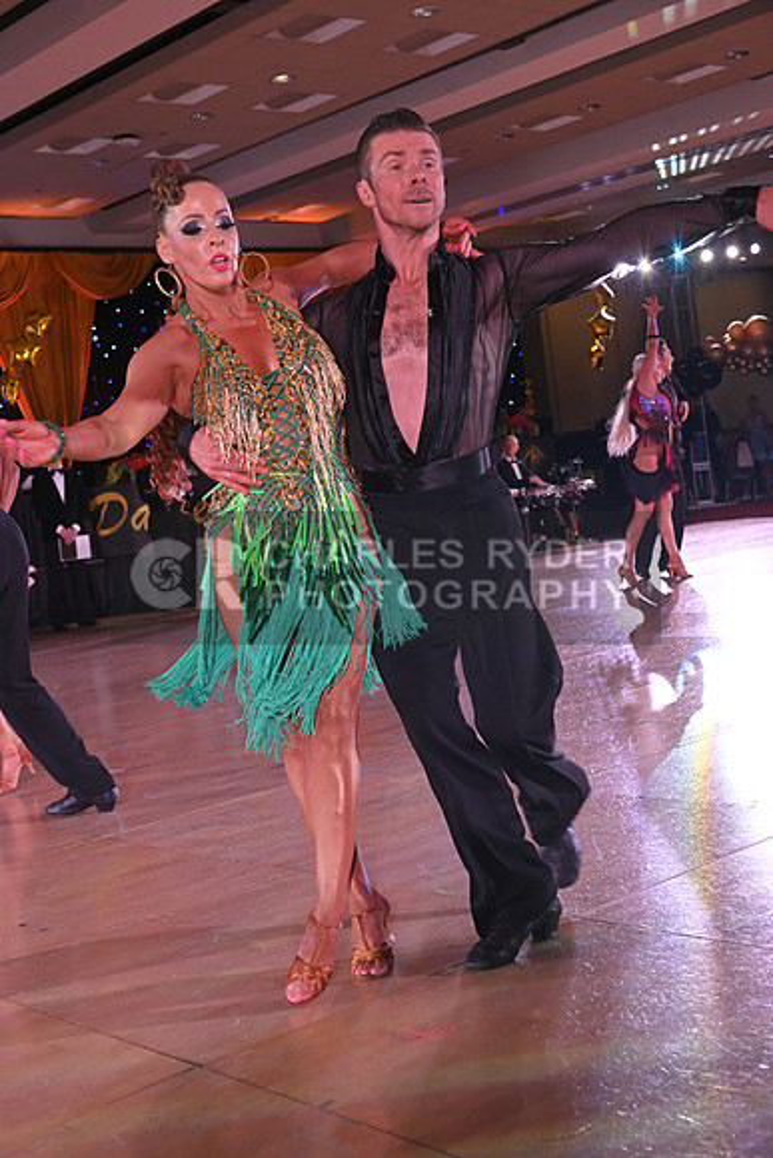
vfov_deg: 41.1
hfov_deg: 28.1
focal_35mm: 48
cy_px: 579
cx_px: 386
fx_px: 1545
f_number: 6.3
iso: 3200
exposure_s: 1/320
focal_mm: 48
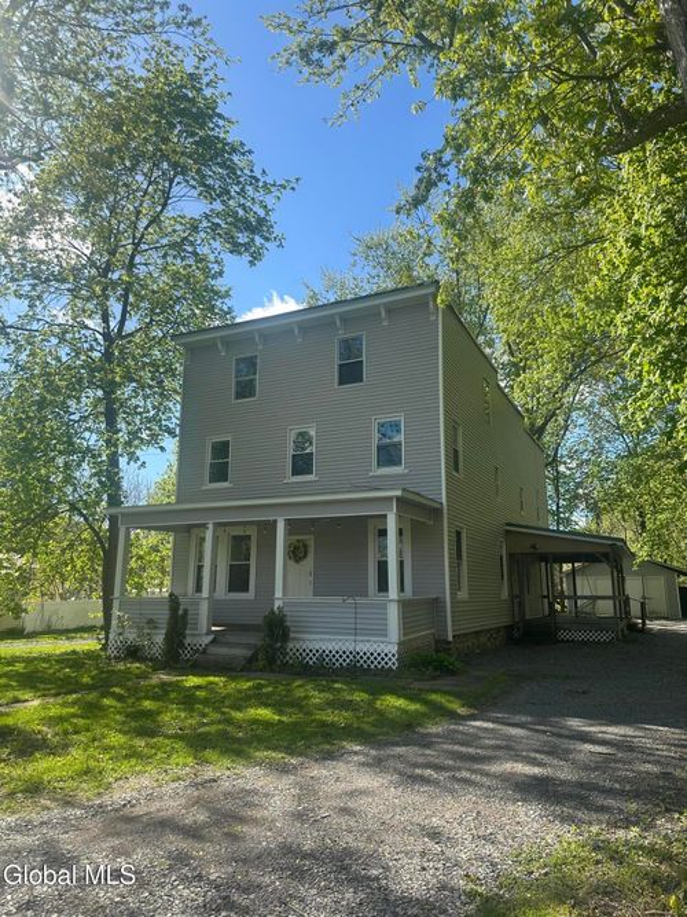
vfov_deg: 71.6
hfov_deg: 56.8
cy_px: 458
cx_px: 344
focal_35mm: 24
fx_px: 635
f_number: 1.78
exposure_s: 1/1988
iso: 80
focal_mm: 6.86
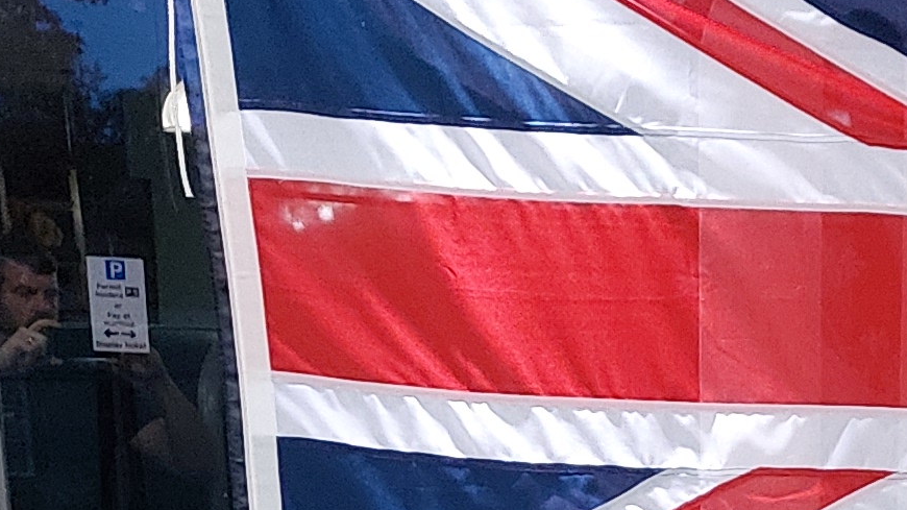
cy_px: 1695
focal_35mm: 139
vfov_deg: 7.4
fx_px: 3342
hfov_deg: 14.8
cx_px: 1163
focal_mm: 5.23
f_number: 1.8
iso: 200
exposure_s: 1/50
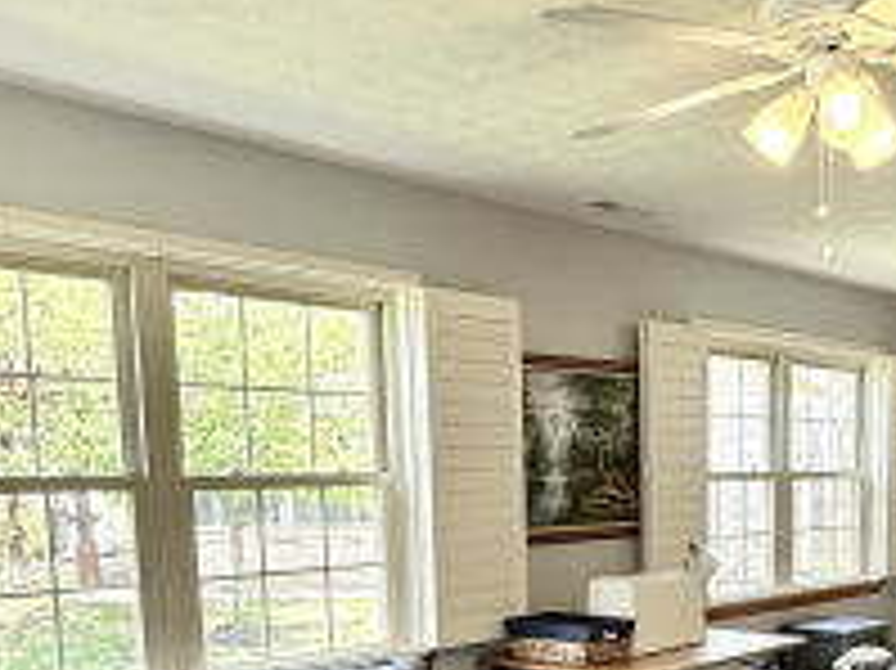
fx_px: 1216
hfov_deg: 39.4
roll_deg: +0.4
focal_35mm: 47
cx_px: 664
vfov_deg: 29.2
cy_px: 643
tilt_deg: -8.5
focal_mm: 2.22
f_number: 2.2
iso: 64
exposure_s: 1/99
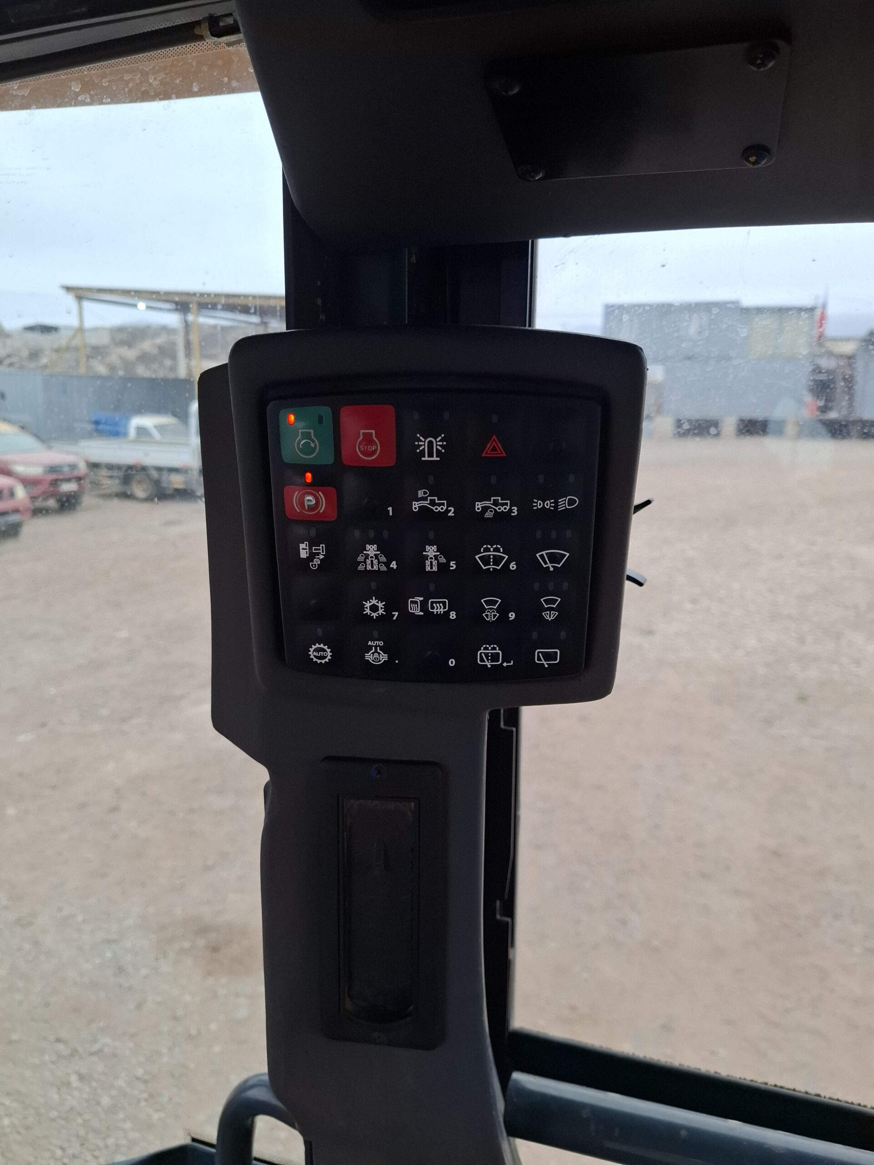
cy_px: 582
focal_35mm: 23
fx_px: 774
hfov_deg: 58.9
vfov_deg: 73.9
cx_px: 437
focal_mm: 5.54
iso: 50
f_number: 1.8
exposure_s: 1/348
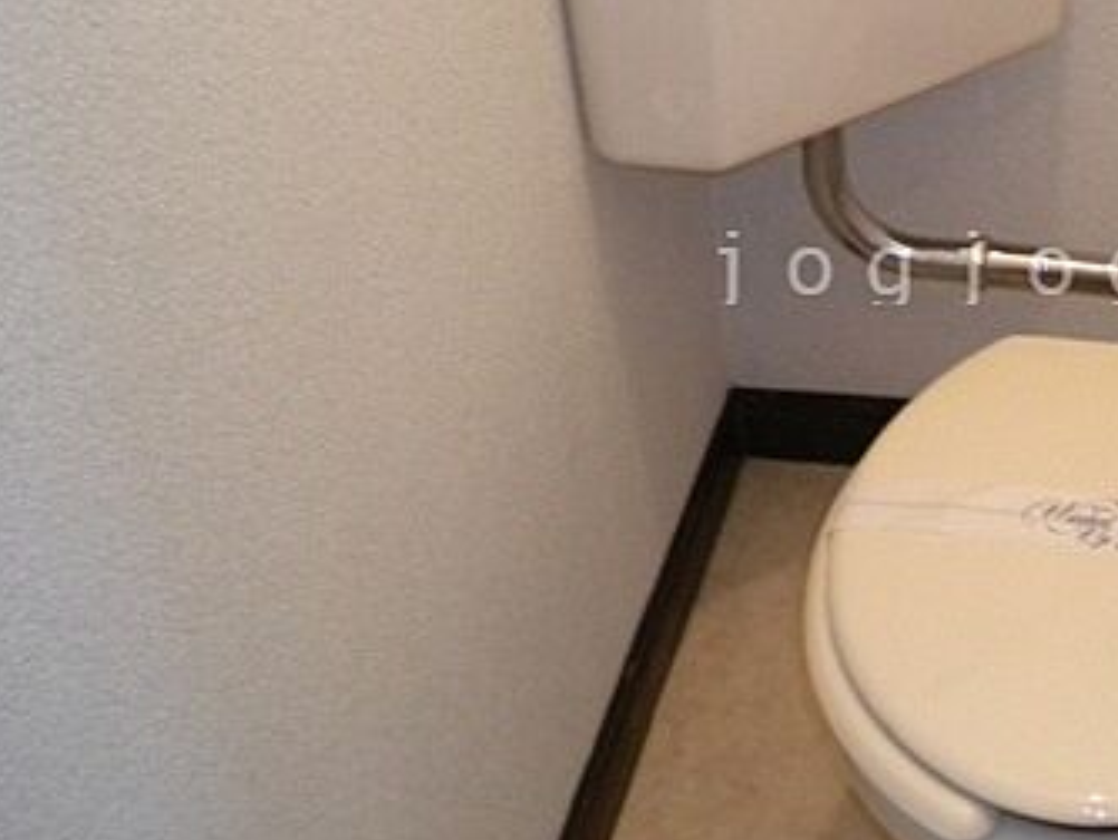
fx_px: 2165
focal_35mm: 67
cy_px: 264
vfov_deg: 21.9
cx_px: 941
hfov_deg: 28.2
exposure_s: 1/42
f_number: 3.1
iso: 400
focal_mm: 6.3
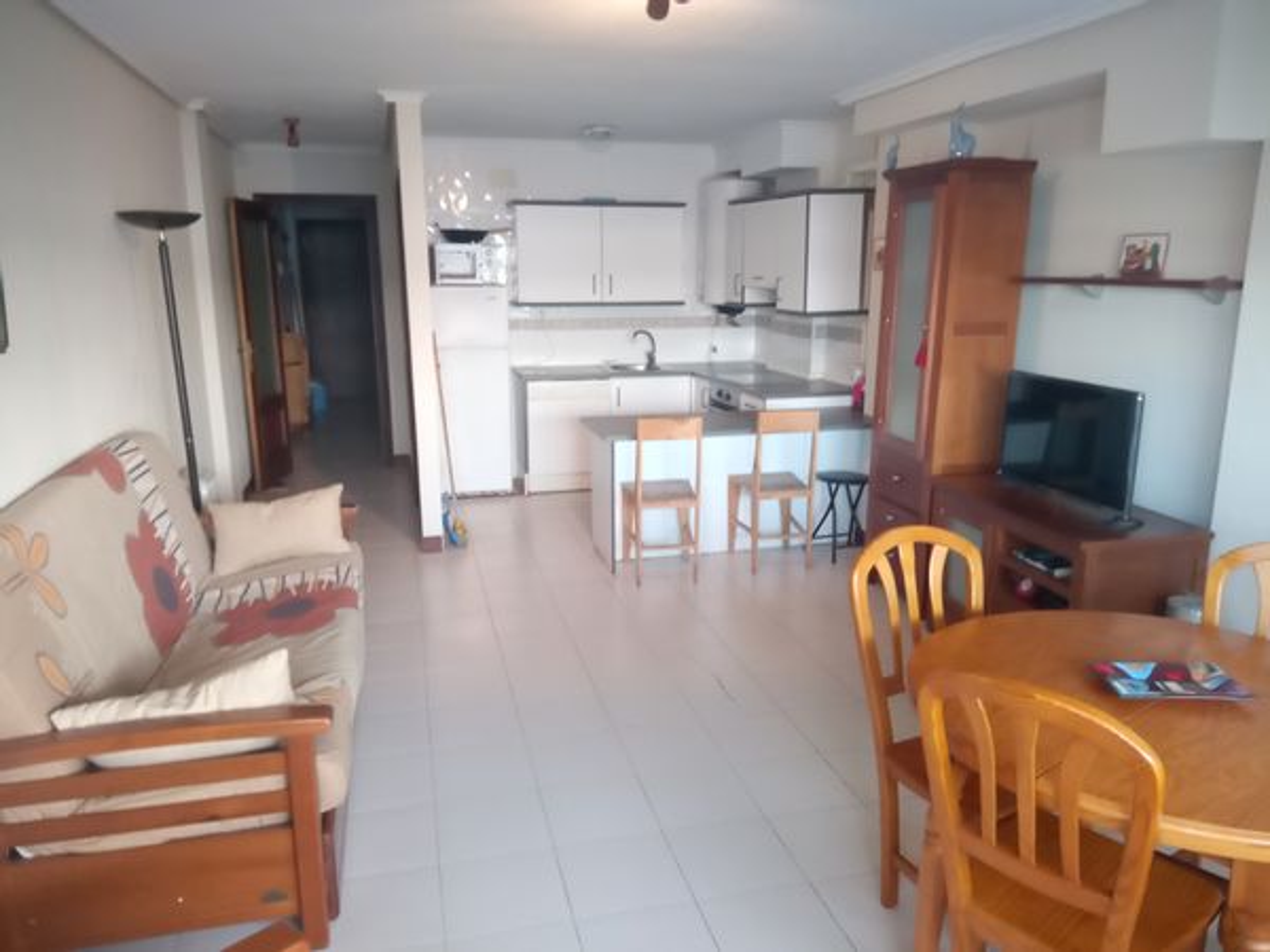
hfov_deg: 63.4
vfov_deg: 49.7
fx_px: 1027
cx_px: 635
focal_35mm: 28
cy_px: 476
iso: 802
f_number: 2
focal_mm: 3.54
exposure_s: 1/25
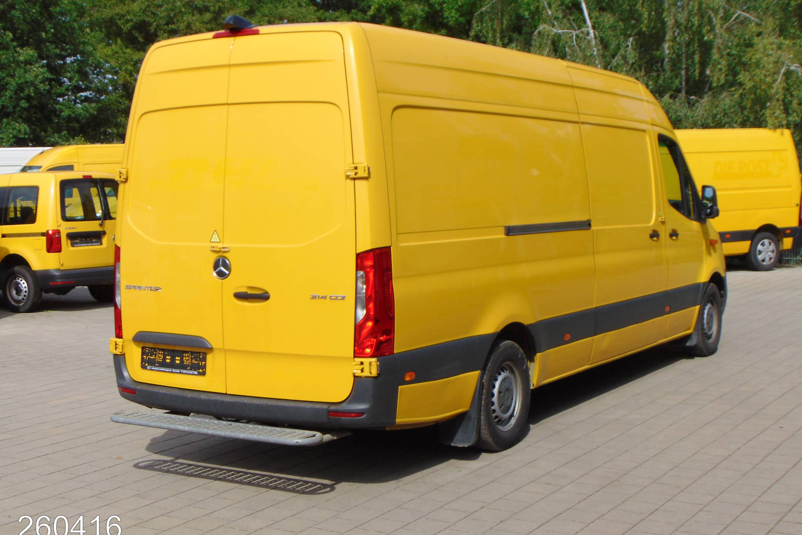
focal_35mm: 53
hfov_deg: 37.5
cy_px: 246
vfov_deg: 25.5
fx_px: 1181
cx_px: 407
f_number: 9
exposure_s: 1/200
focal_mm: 9
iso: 80
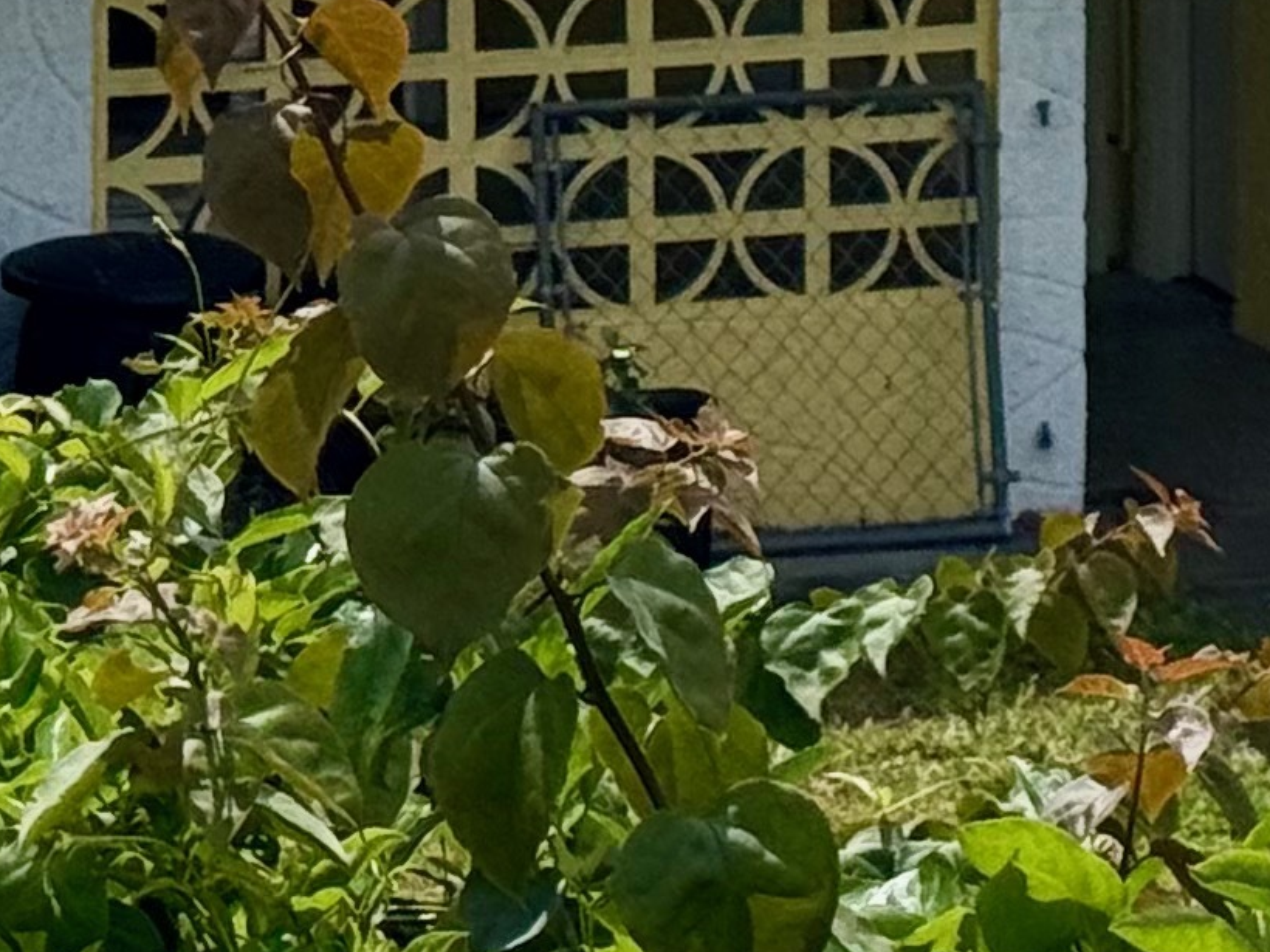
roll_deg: -1.3
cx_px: 2147
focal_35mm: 236
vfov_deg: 6.1
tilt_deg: -1.3
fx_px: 8658
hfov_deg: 8.1
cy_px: -974
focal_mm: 6.76
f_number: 1.78
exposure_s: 1/10526
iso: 64
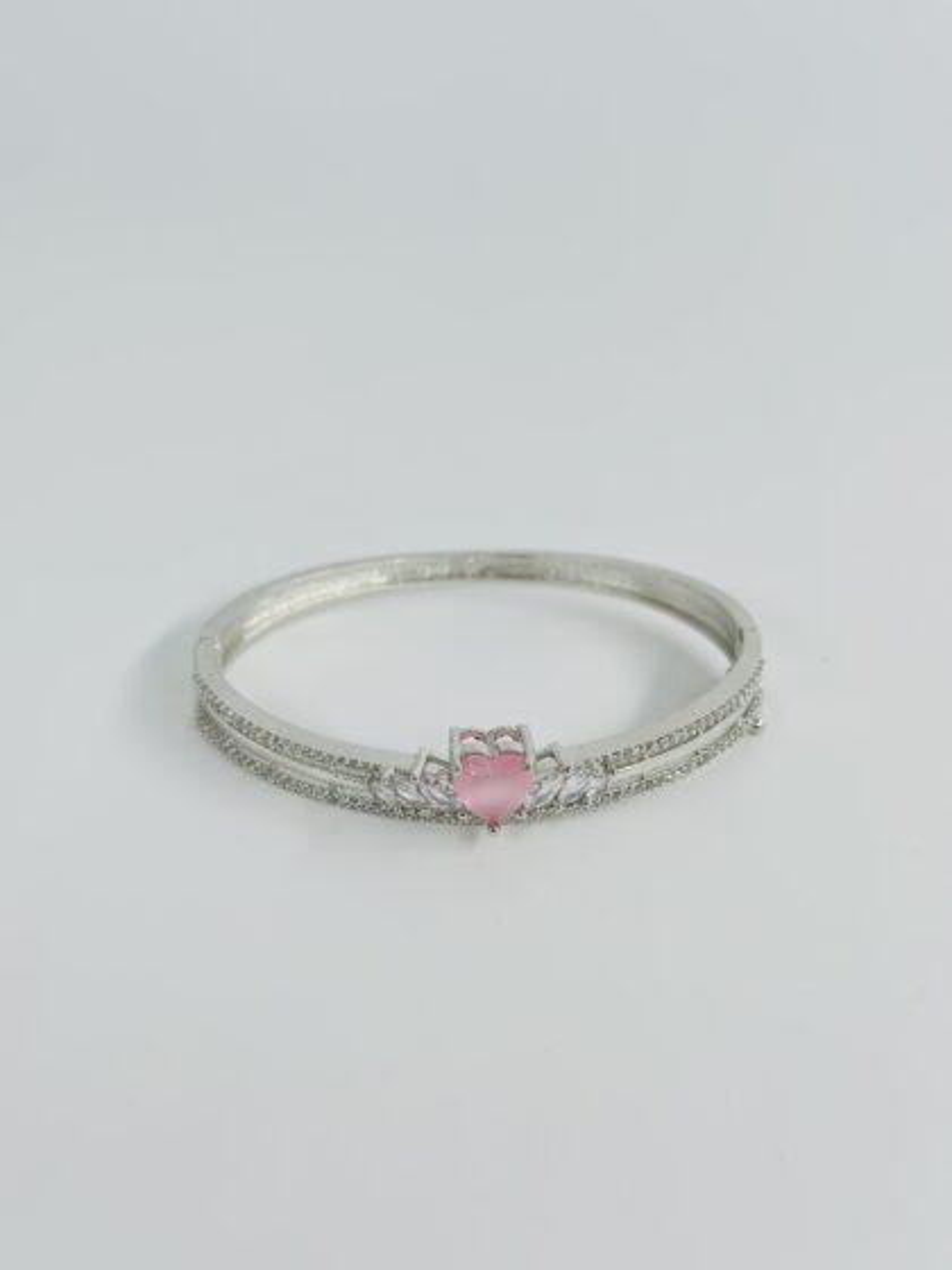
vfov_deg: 39.7
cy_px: 635
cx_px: 476
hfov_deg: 30.3
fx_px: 1760
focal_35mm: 48
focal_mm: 6.86
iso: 80
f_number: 1.78
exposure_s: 1/1751
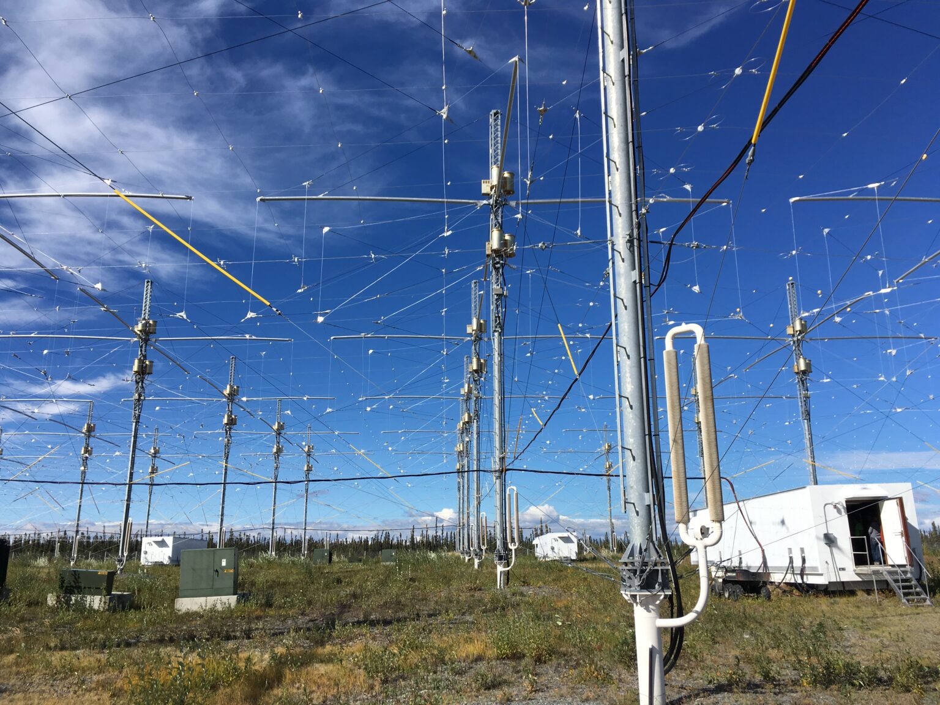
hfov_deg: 61.7
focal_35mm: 29
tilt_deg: +13.3
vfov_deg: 48.2
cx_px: 470
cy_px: 352
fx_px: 787
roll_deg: -0.4
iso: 25
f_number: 2.2
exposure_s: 1/1972
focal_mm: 4.15
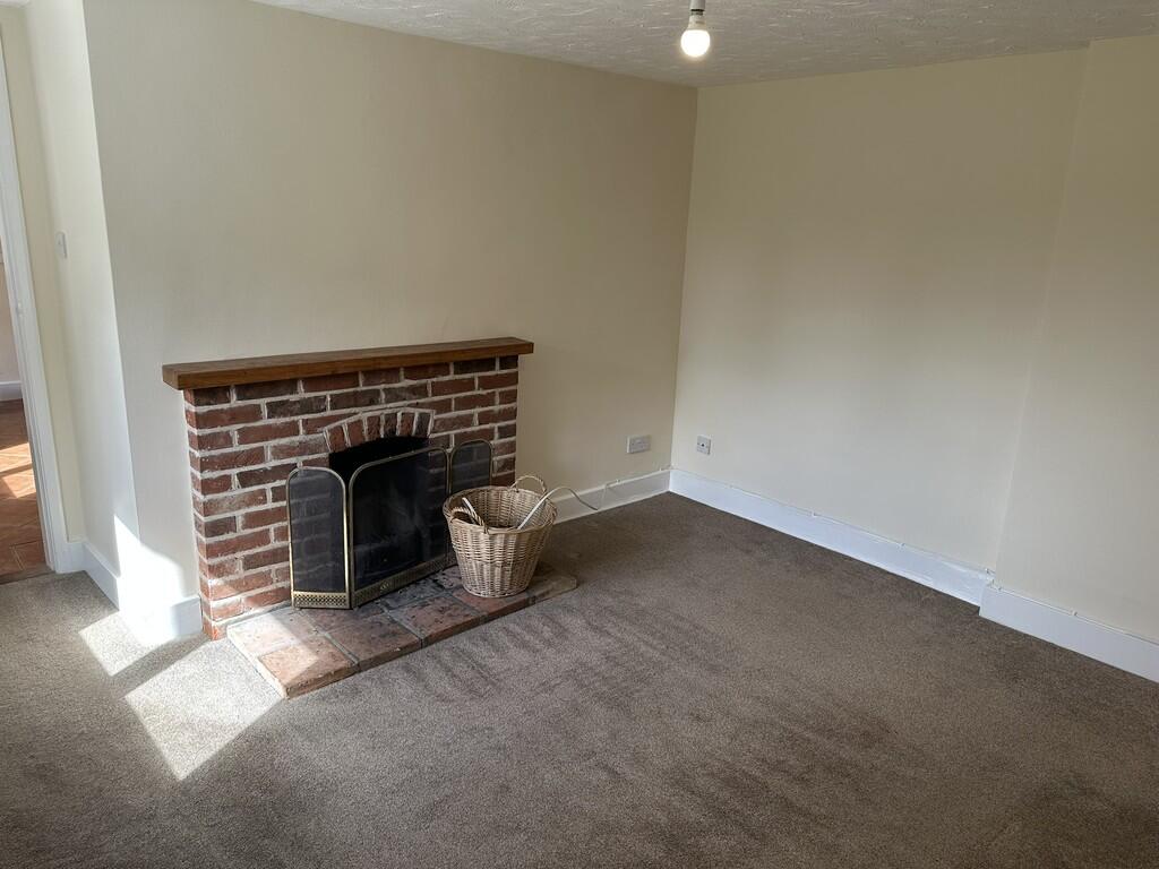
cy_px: 434
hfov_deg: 71.6
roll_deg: -2.0
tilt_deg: -14.8
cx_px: 580
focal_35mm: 24
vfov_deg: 56.8
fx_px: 804
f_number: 1.78
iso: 80
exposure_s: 1/204
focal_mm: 6.86
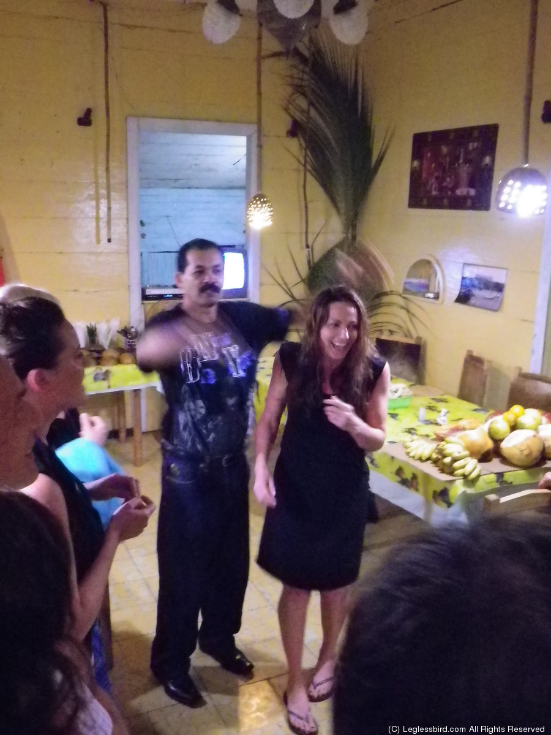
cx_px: 276
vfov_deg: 54.0
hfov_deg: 41.8
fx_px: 722
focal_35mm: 34
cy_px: 368
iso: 800
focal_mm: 6.1
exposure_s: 1/5
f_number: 3.5
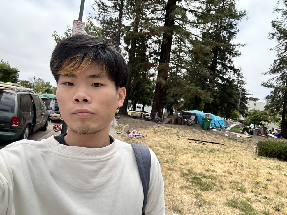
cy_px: 108
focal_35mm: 23
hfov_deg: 73.9
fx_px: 191
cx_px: 144
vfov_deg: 58.9
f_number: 1.9
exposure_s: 1/981
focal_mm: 2.69
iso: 25
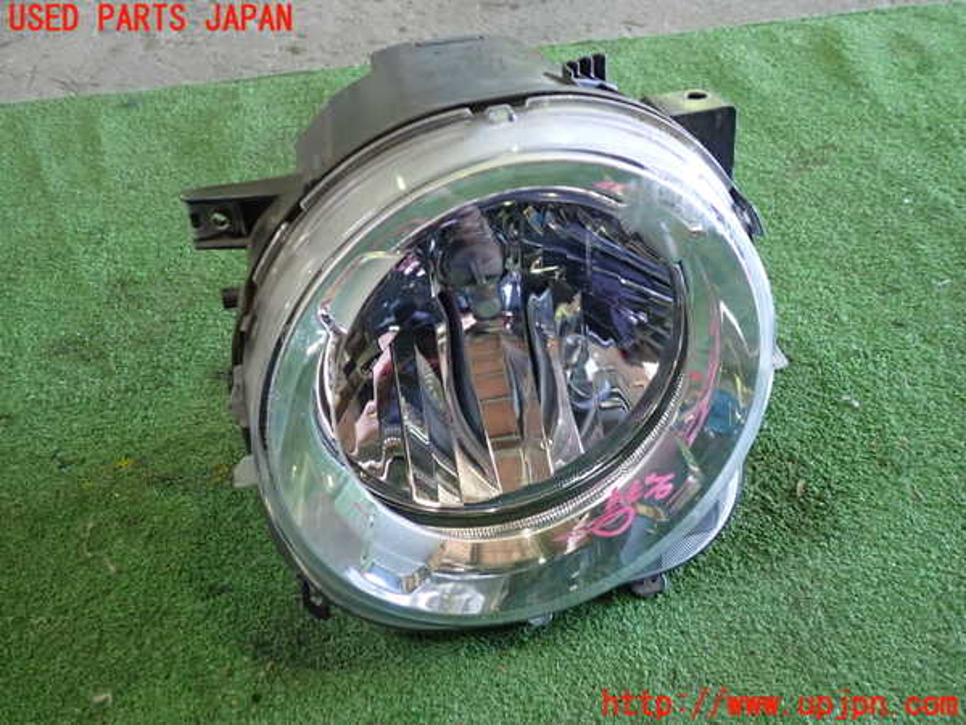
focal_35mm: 30
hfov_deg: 60.0
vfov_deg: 46.8
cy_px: 362
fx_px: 837
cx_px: 483
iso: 500
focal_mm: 5.4
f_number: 2.3
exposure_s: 1/30
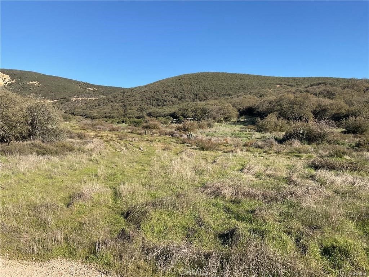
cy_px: 138
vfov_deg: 48.2
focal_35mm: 29
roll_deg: +1.6
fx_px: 309
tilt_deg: +0.8
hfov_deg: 61.7
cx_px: 184
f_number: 1.8
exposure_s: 1/1342
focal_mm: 3
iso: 16
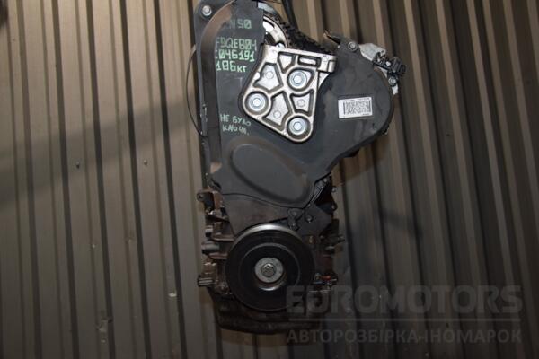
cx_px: 270
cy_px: 180
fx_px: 494
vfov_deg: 40.0
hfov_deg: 57.2
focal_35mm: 33
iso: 800
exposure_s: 1/60
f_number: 5
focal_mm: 22
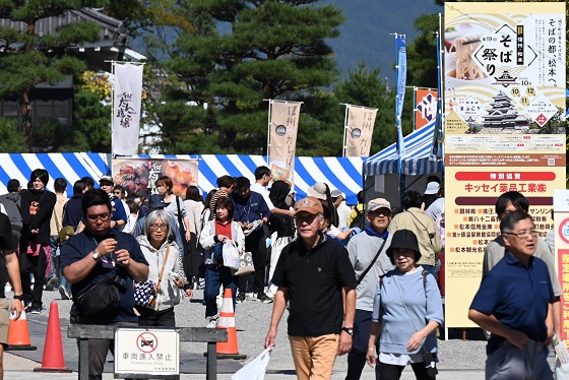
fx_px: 4333
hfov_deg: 7.5
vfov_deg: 5.0
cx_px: 265
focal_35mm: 274
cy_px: 174
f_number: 6.3
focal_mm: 170
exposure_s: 1/3200
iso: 500
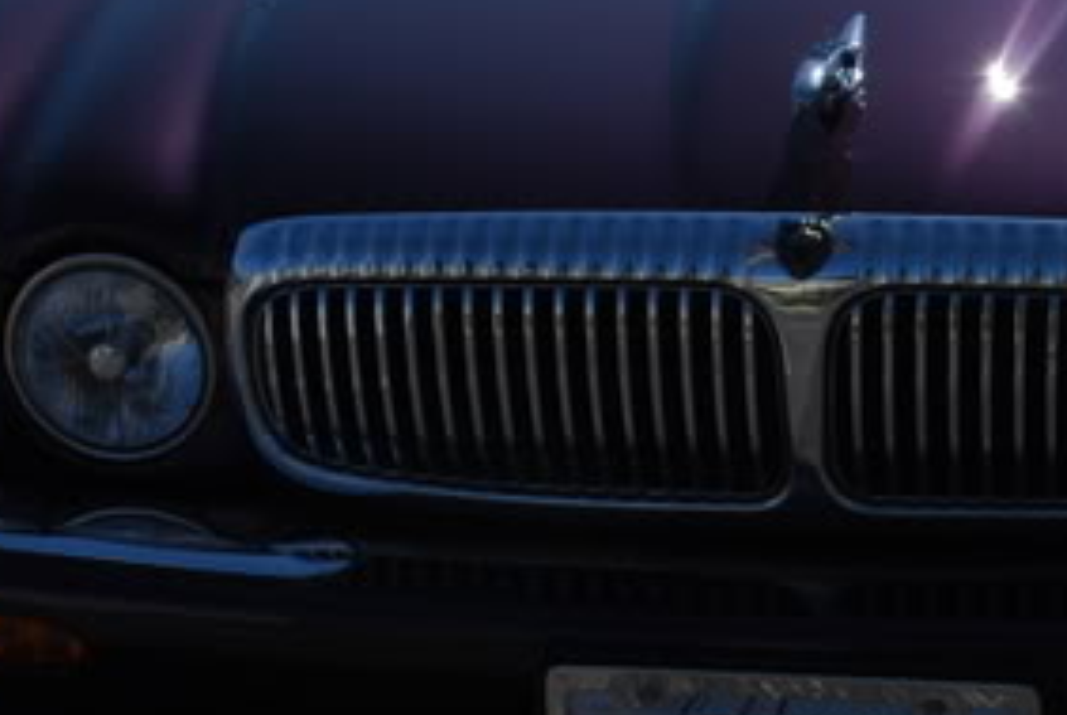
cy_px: 87
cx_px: 912
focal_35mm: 123
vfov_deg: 11.1
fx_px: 3664
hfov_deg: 16.4
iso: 100
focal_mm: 29
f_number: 9
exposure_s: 1/320
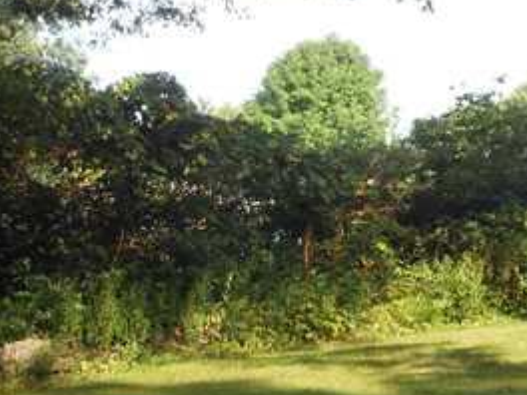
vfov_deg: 14.8
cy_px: 190
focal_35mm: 100
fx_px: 1522
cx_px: 719
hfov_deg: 18.1
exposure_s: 1/80
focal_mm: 5.9
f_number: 4
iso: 80
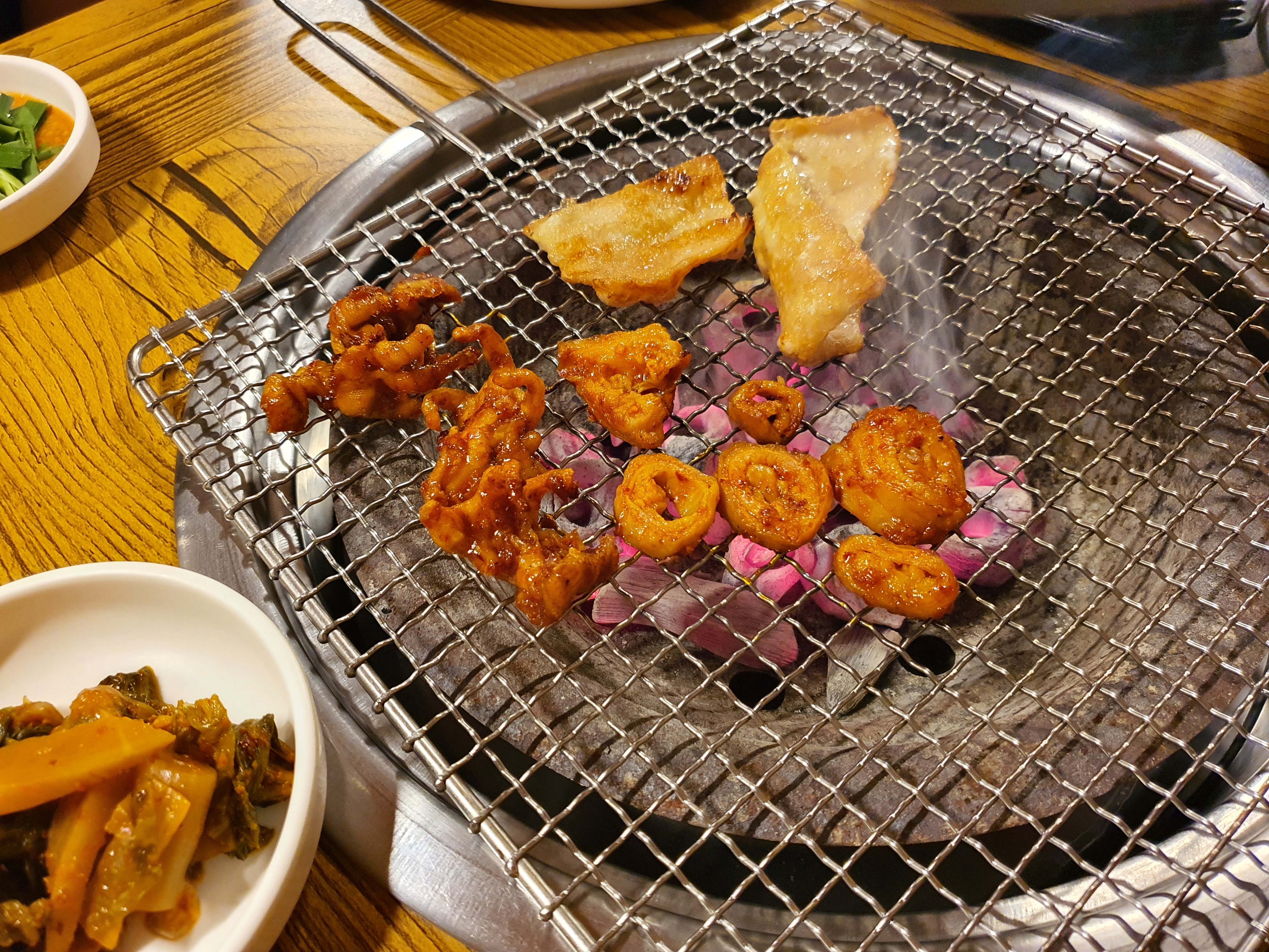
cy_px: 476
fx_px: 953
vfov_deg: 53.1
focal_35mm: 26
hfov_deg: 67.3
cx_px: 634
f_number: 1.5
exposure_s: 1/40
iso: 320
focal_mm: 4.3
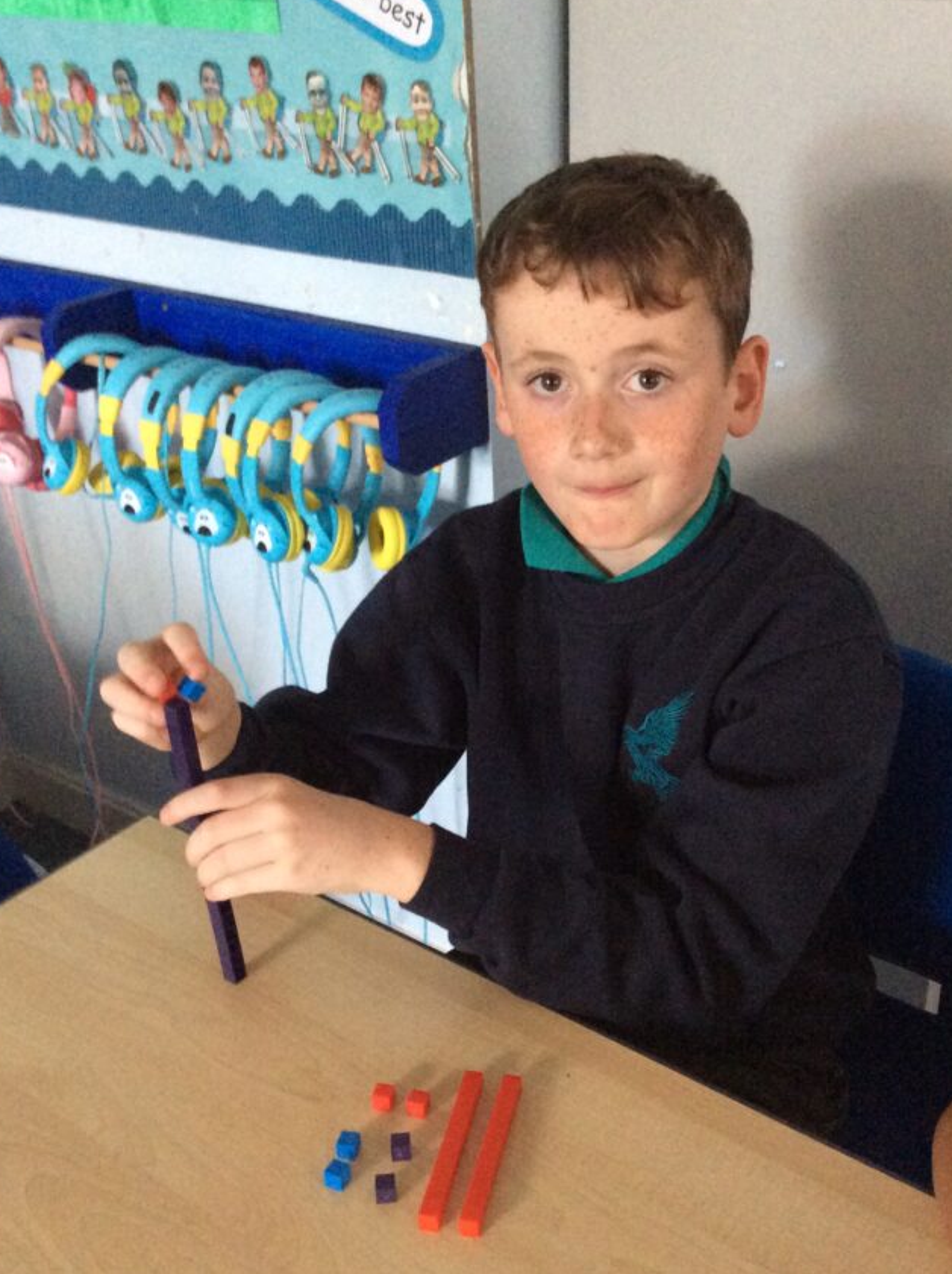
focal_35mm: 39
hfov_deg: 36.7
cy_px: 682
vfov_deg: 47.9
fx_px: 1433
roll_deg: +2.6
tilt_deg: -28.7
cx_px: 533
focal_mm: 3.3
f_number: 2.4
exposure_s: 1/20
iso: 320
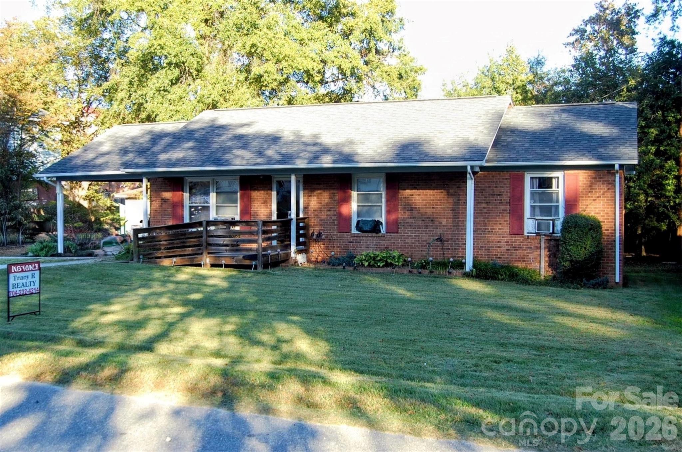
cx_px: 341
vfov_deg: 34.1
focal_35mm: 39
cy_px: 226
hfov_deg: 49.6
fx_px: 737
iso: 250
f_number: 5.6
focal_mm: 26
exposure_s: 1/125
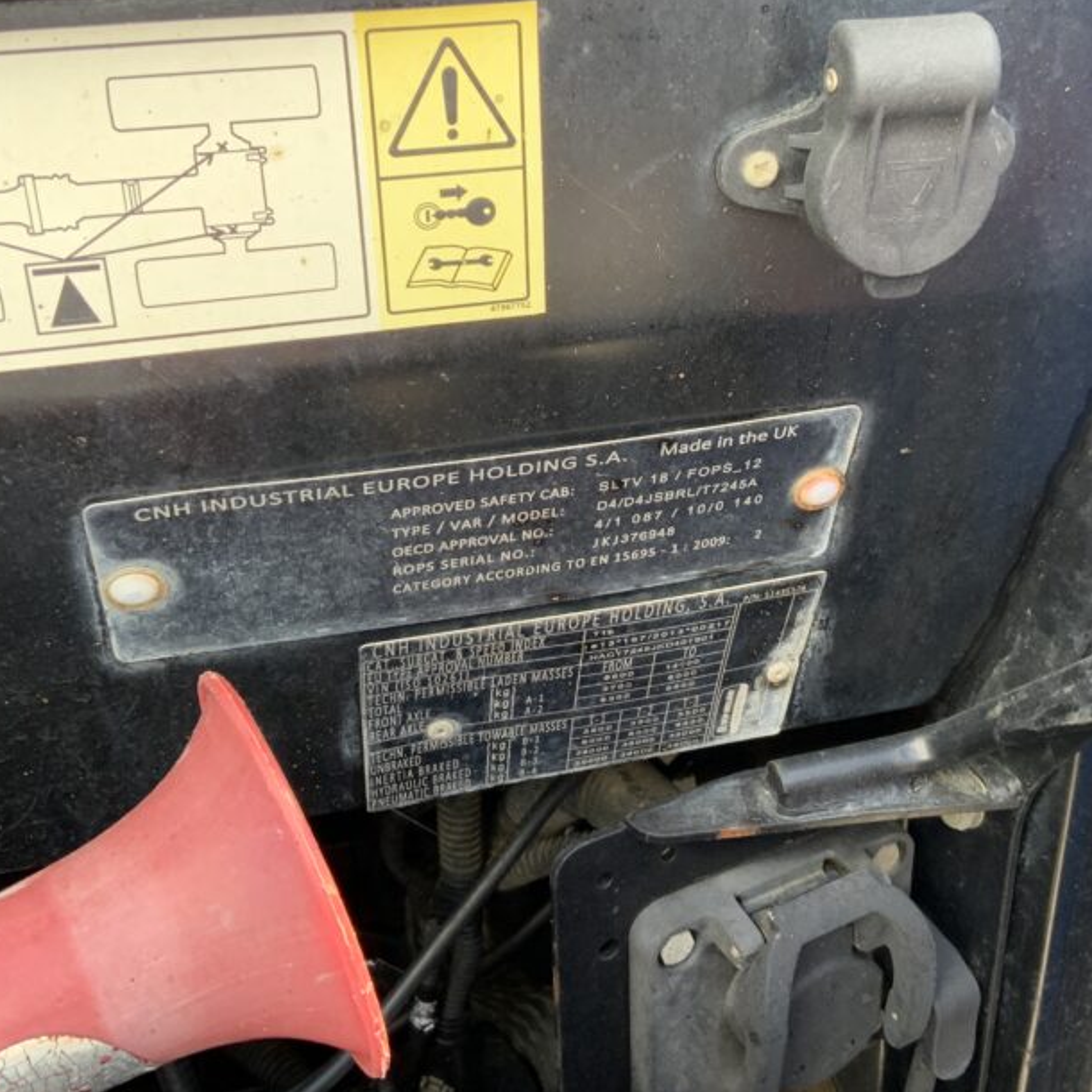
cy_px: 448
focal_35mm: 43
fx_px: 1535
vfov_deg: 39.0
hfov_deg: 39.1
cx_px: 607
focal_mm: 3
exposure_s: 1/122
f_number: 1.8
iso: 32
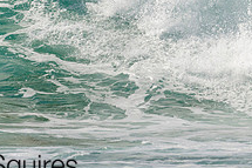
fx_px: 10023
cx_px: 15
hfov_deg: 1.4
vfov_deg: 1.0
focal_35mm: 1433
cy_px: -49
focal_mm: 490
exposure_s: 1/2000
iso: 360
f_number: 10
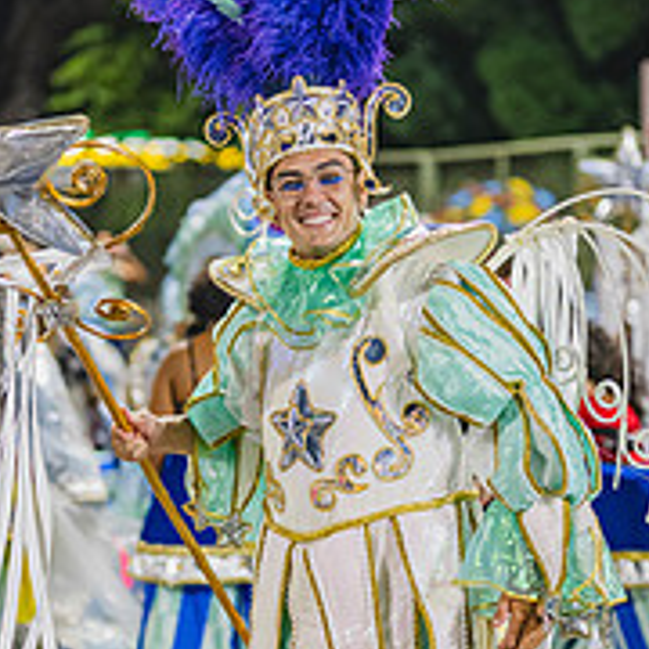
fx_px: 2248
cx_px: 364
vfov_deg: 16.4
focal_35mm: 106
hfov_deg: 16.4
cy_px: 343
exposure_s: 1/250
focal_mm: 50
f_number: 1.2
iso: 2000
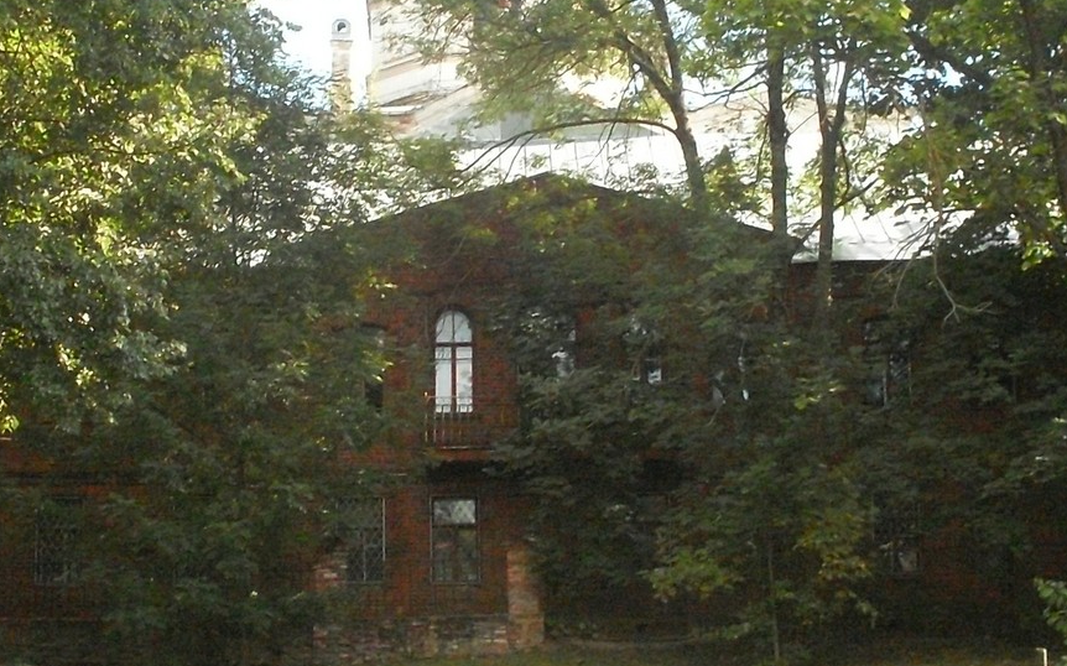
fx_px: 1948
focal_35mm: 67
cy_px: 320
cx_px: 486
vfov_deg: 19.4
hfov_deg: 30.6
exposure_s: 1/180
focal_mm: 6.3
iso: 400
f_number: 8.4
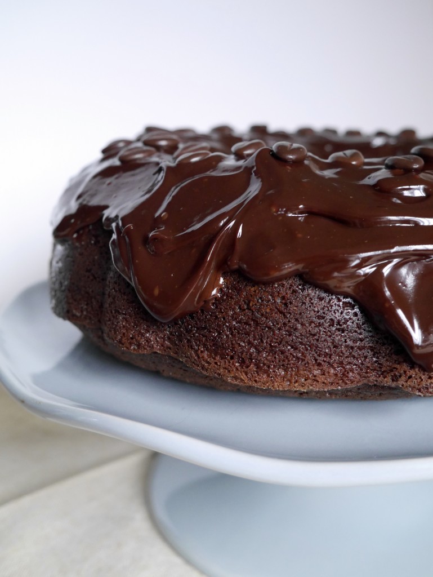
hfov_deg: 36.0
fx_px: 667
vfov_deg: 46.8
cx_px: 216
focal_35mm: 40
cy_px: 288
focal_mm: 20
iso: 1600
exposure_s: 1/60
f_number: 4.4
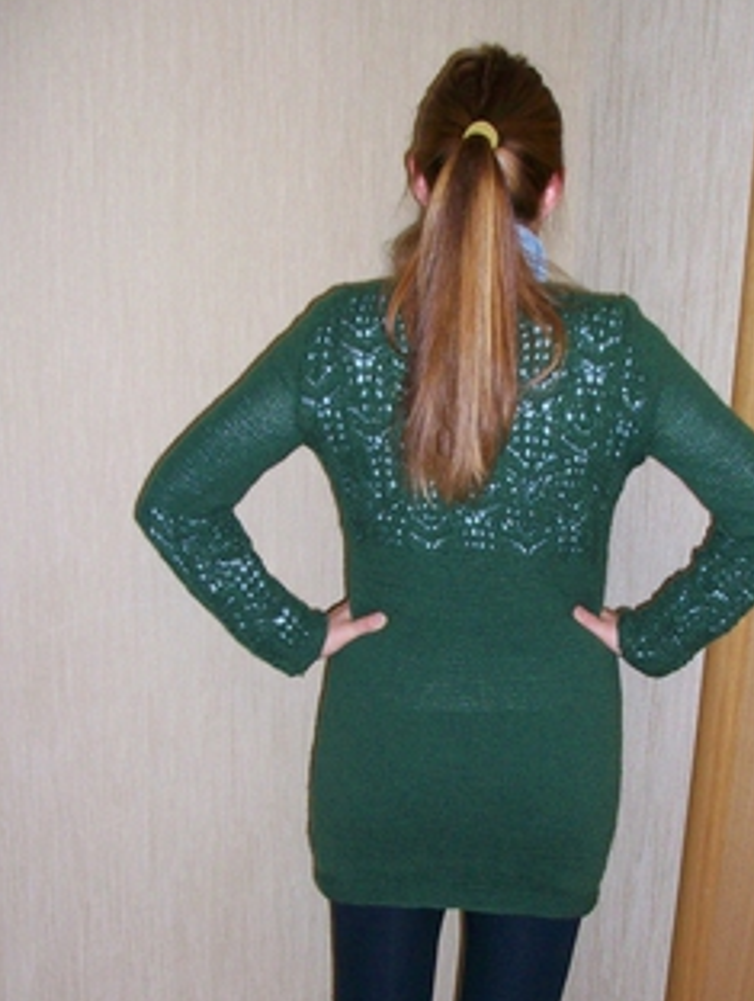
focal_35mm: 49
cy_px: 703
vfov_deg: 38.2
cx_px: 443
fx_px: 1419
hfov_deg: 29.7
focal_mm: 5.7
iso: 160
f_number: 2.8
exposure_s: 1/60
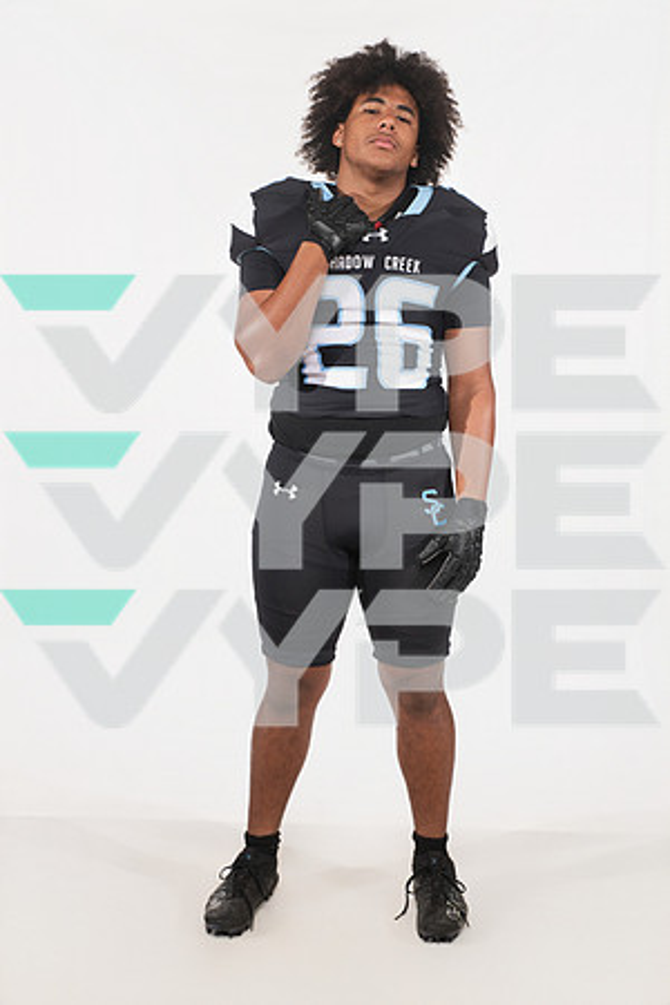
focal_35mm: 44
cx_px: 335
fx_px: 1228
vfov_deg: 44.5
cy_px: 502
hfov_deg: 30.5
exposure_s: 1/320
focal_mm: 44
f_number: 7.1
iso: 500
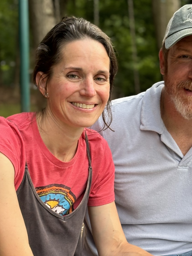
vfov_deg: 20.6
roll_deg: +1.0
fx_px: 702
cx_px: 120
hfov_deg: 15.5
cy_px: 140
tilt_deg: -1.5
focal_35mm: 95
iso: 125
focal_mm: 5.96
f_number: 1.6
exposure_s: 1/60
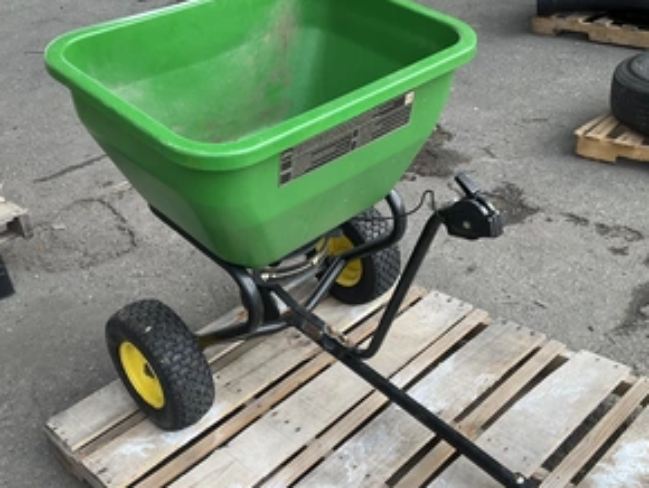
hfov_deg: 46.8
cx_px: 311
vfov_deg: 36.0
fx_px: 751
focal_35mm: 40
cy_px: 264
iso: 25
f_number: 1.8
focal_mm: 3
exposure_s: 1/365
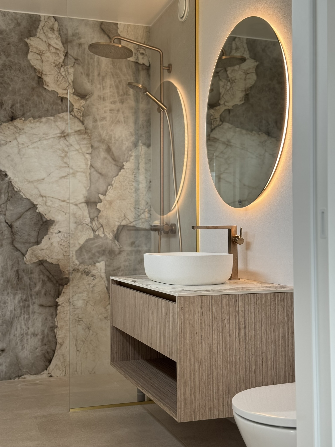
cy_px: 224
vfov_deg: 39.7
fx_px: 619
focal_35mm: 48
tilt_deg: +1.1
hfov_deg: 30.3
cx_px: 168
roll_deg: +0.2
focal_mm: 6.76
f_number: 1.78
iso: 64
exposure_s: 1/174
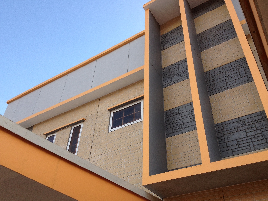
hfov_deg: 52.6
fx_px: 271
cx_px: 134
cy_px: 100
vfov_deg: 40.7
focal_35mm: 35
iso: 50
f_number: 2.4
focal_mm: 4.28
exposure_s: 1/627
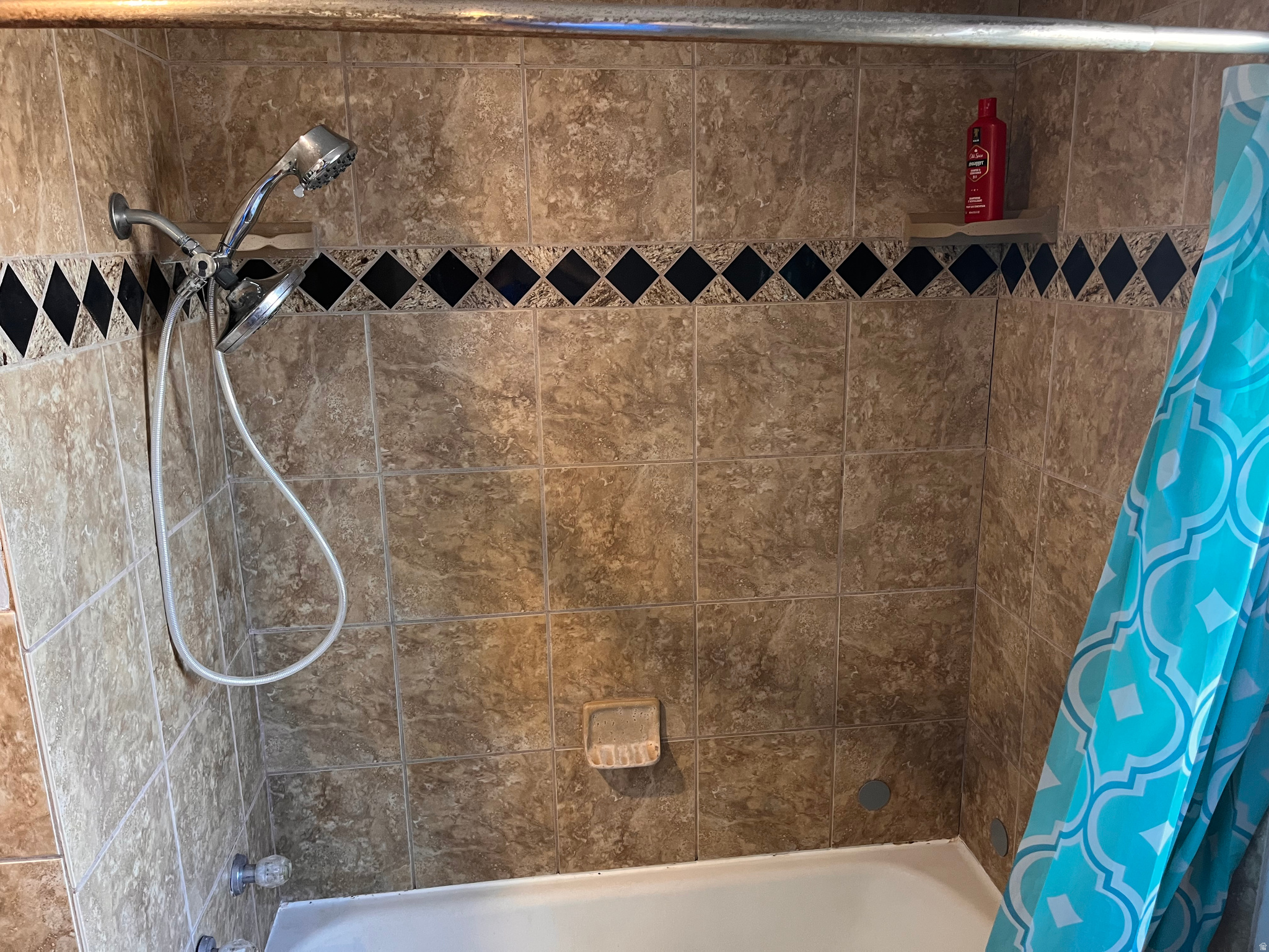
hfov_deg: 67.3
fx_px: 953
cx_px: 634
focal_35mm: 26
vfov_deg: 53.1
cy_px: 476
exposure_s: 1/60
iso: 200
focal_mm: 5.1
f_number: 1.6
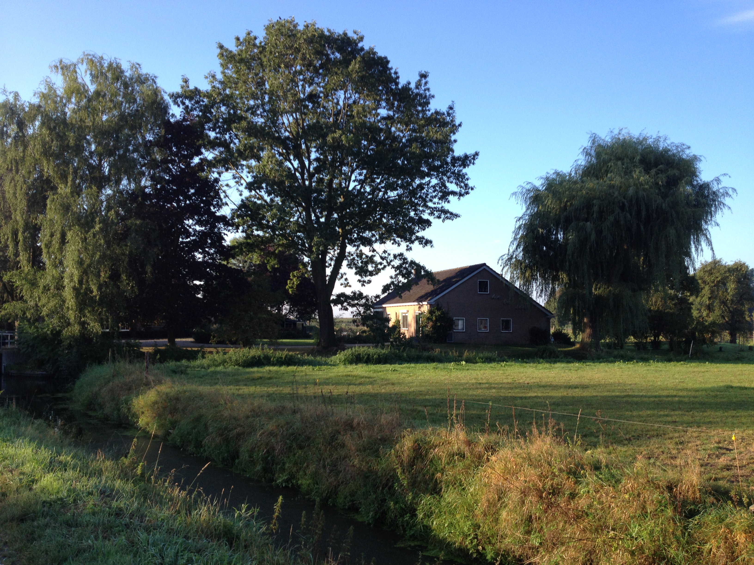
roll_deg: +0.1
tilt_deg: +1.9
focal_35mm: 35
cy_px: 282
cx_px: 377
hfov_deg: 52.6
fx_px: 762
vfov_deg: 40.7
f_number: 2.4
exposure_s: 1/472
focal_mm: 4.28
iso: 50
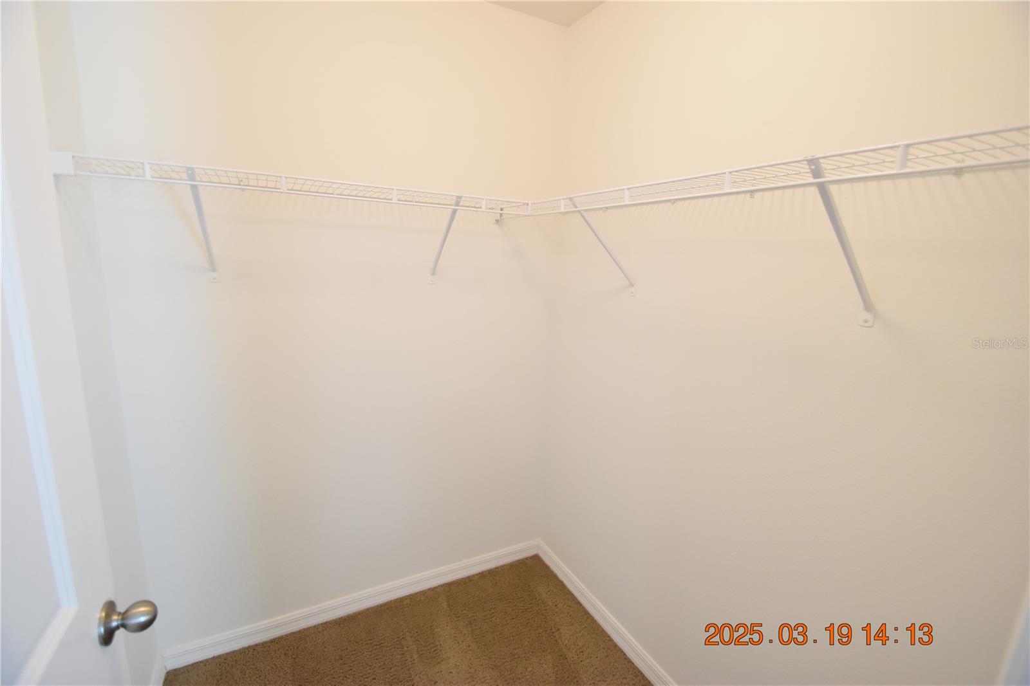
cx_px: 515
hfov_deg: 100.4
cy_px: 343
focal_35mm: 15
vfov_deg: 77.3
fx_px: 429
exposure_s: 1/60
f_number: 3.5
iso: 1250
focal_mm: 10
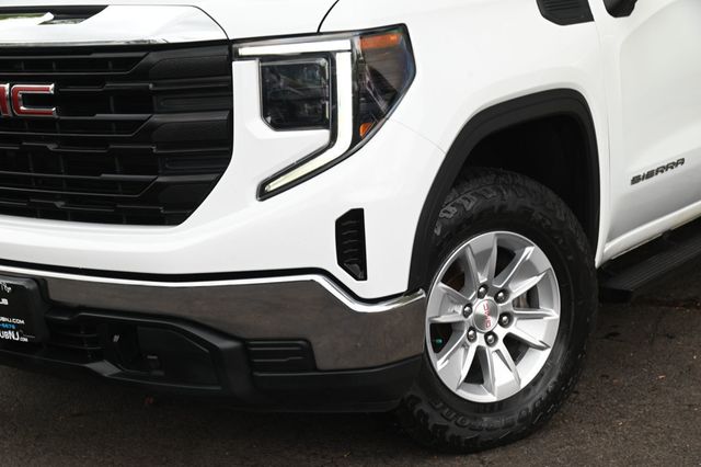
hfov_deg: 32.4
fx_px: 1207
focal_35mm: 62
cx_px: 350
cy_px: 234
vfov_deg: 21.9
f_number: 10
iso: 500
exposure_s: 1/60
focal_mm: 62
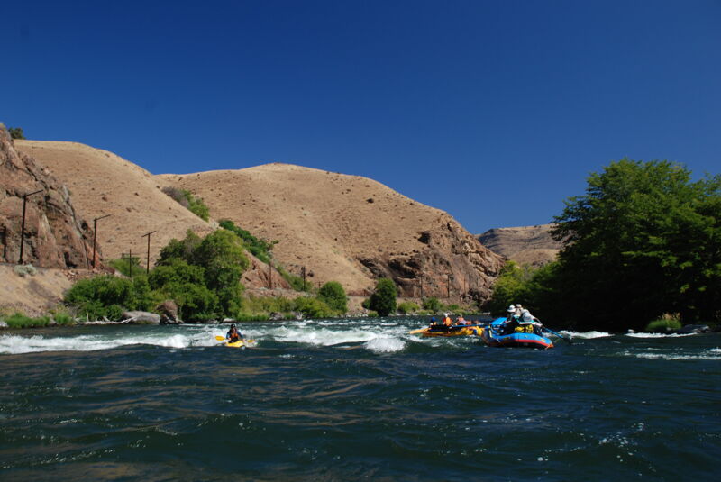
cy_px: 241
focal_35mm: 39
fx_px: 782
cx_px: 360
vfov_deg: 34.3
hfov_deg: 49.5
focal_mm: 26
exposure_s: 1/125
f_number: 6.3
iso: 125
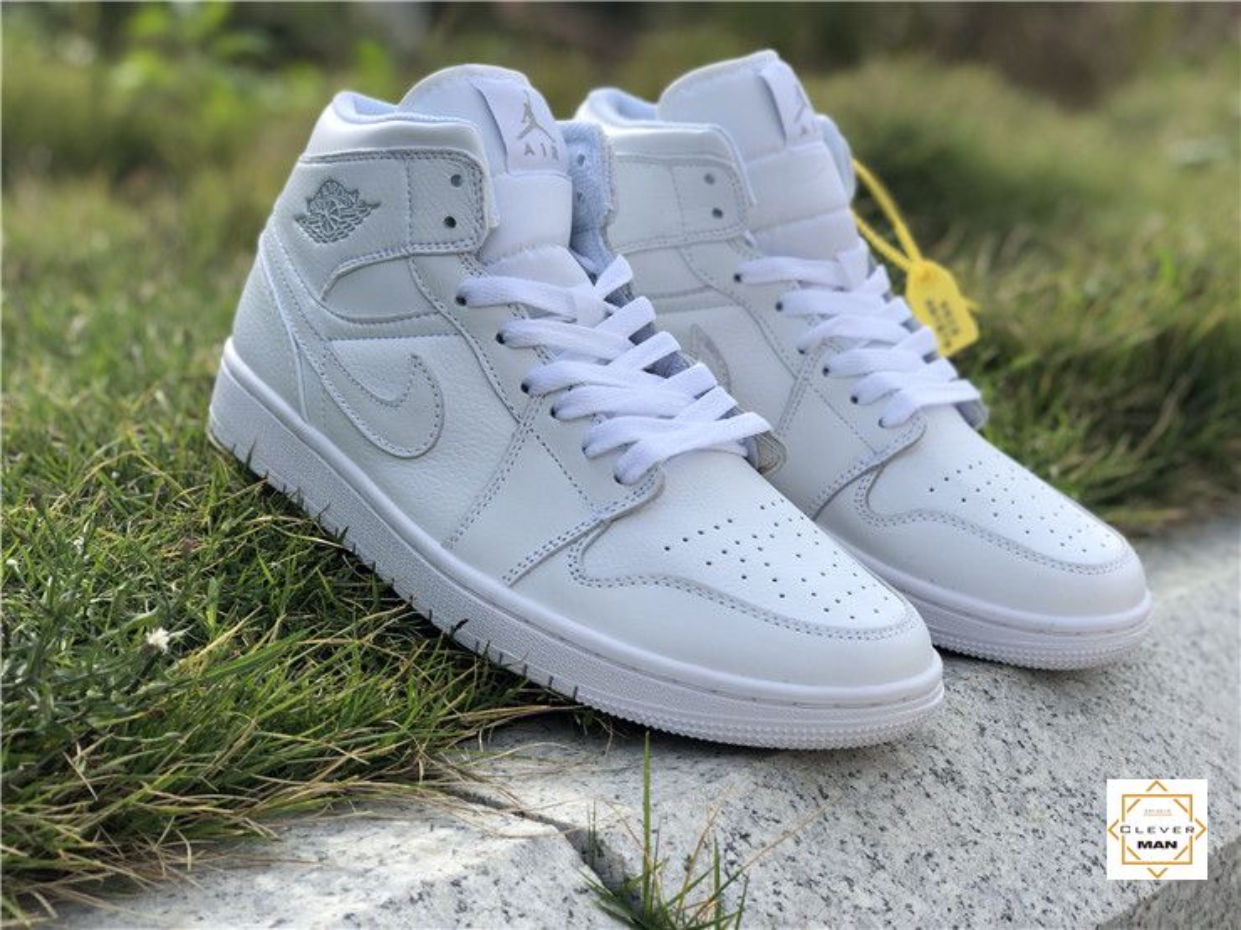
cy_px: 465
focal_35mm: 52
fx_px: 1864
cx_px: 620
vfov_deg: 28.0
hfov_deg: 36.8
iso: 16
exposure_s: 1/552
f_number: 2.4
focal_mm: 6
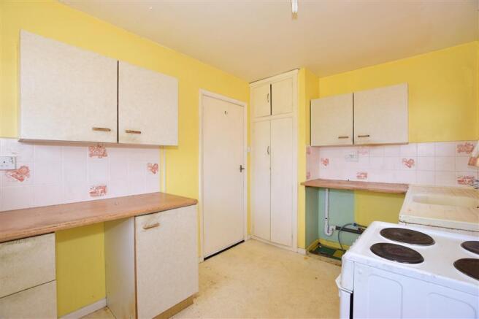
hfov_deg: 100.4
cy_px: 160
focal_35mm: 15
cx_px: 240
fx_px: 200
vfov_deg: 77.3
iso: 400
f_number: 5.6
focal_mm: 10
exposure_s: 1/125
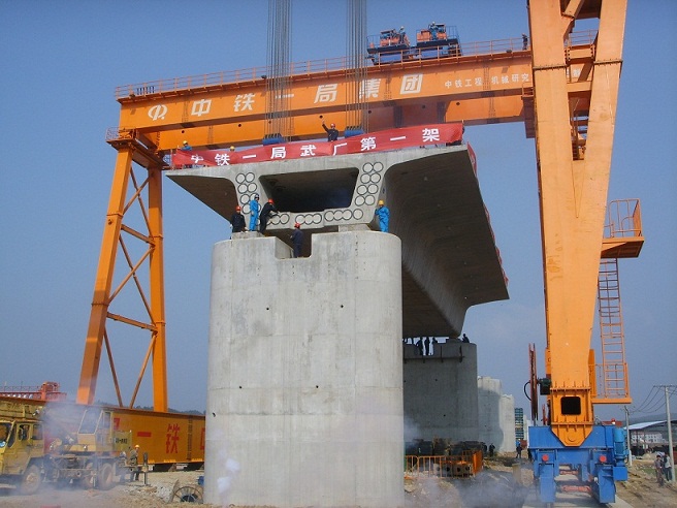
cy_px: 254
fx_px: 763
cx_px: 338
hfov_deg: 47.9
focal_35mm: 39
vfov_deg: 36.8
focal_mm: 6.6
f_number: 6.3
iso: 50
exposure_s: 1/350
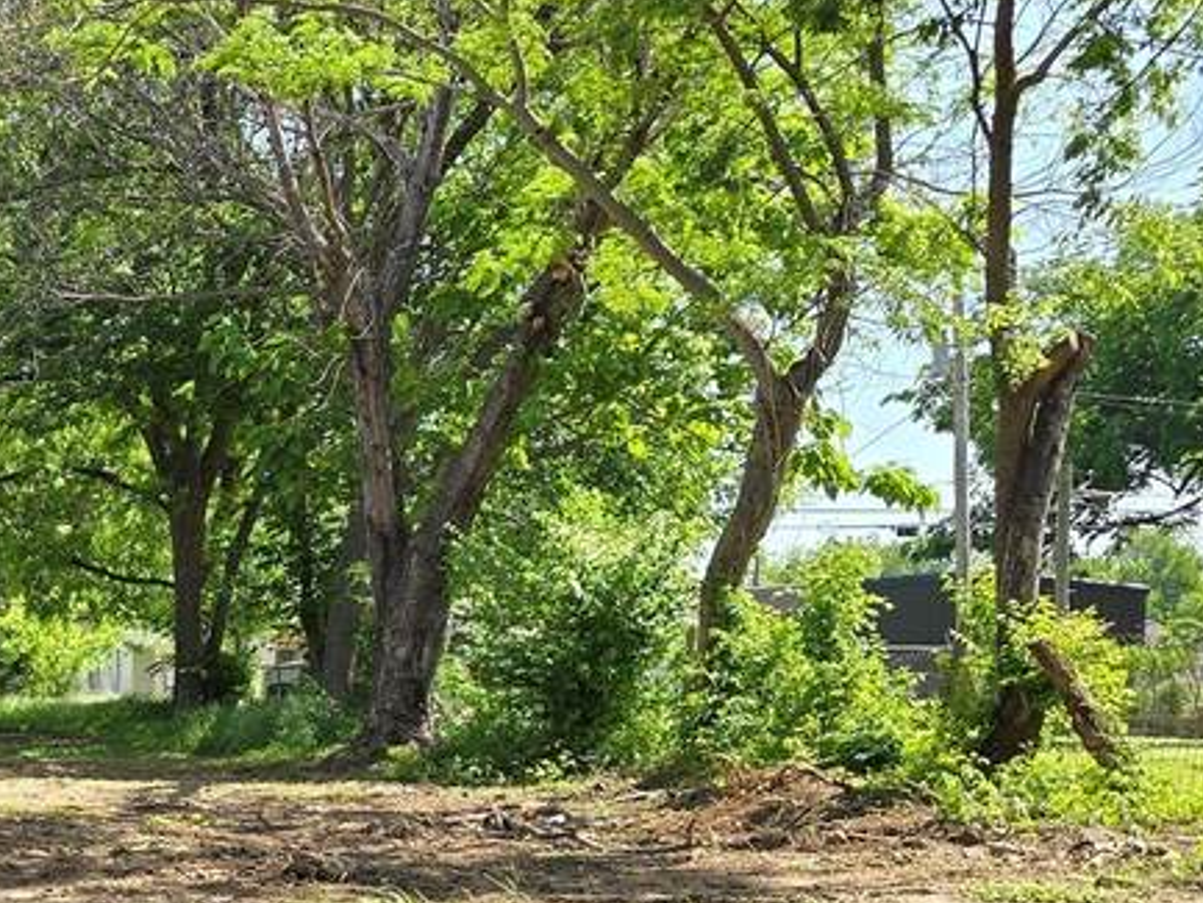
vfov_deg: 21.4
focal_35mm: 68
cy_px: 692
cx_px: -206
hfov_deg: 25.8
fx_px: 2364
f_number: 1.7
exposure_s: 1/279
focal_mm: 6.3
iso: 12
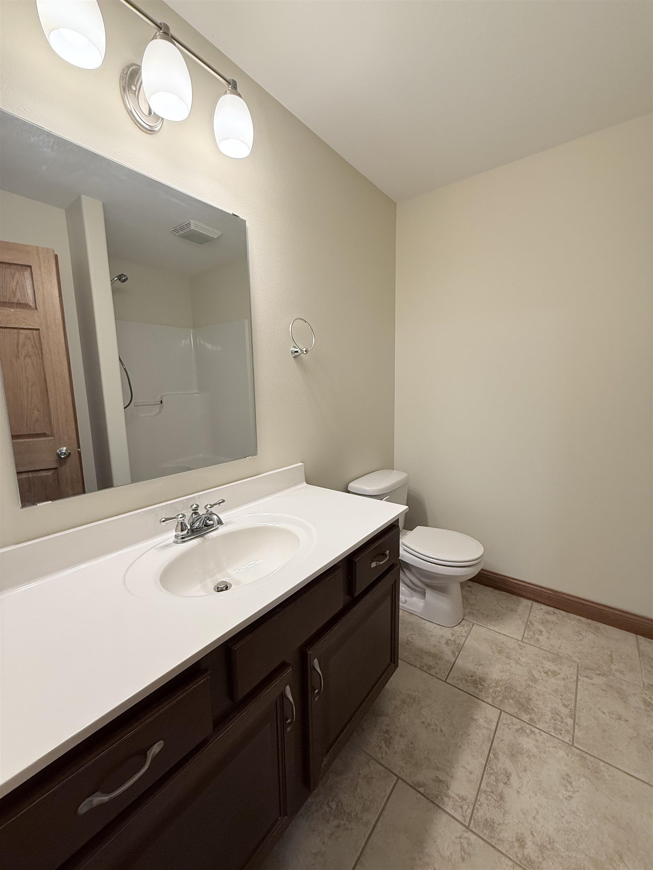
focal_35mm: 14
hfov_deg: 85.7
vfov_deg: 102.1
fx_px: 352
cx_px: 326
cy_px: 435
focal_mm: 2.22
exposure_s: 1/120
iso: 160
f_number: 2.2
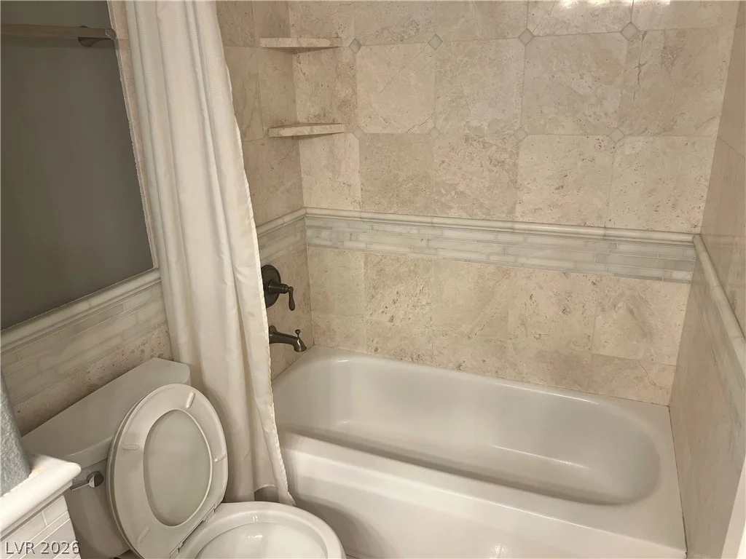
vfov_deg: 53.1
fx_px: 560
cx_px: 373
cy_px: 280
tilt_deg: -19.8
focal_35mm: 26
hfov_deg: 67.3
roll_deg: +1.7
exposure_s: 1/120
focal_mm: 5.7
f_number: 1.5
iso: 125
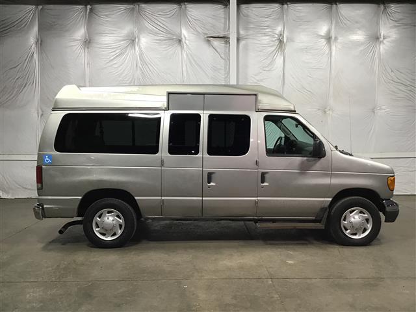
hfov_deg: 58.4
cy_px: 156
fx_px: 373
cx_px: 208
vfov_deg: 45.4
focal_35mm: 31
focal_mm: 3.3
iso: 64
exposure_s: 1/30
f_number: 2.4
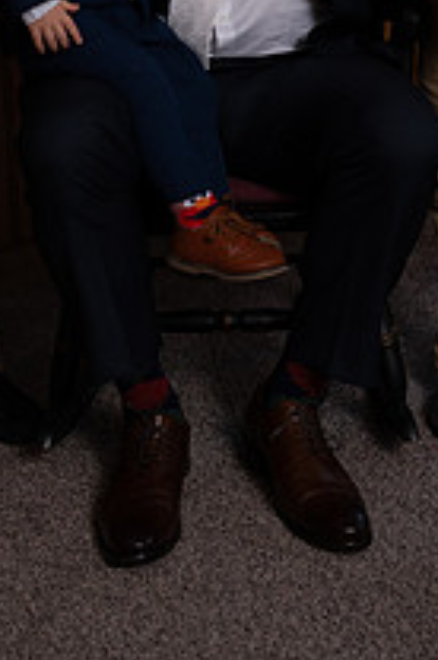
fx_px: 1666
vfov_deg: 21.4
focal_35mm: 91
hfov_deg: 15.0
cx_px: 200
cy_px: -44
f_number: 4
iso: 320
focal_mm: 42
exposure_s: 1/200
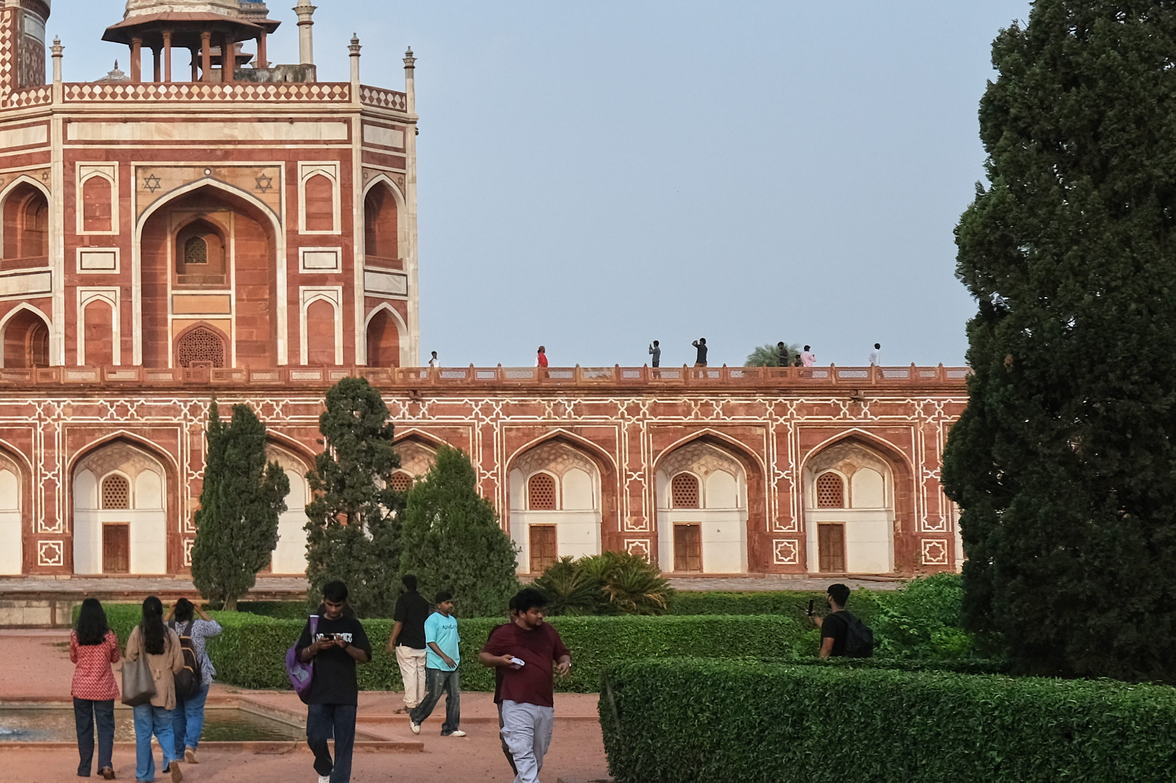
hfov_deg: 22.9
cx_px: -153
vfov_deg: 16.4
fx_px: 2711
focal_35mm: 83
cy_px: 298
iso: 160
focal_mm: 21.4
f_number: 5.6
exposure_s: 1/420
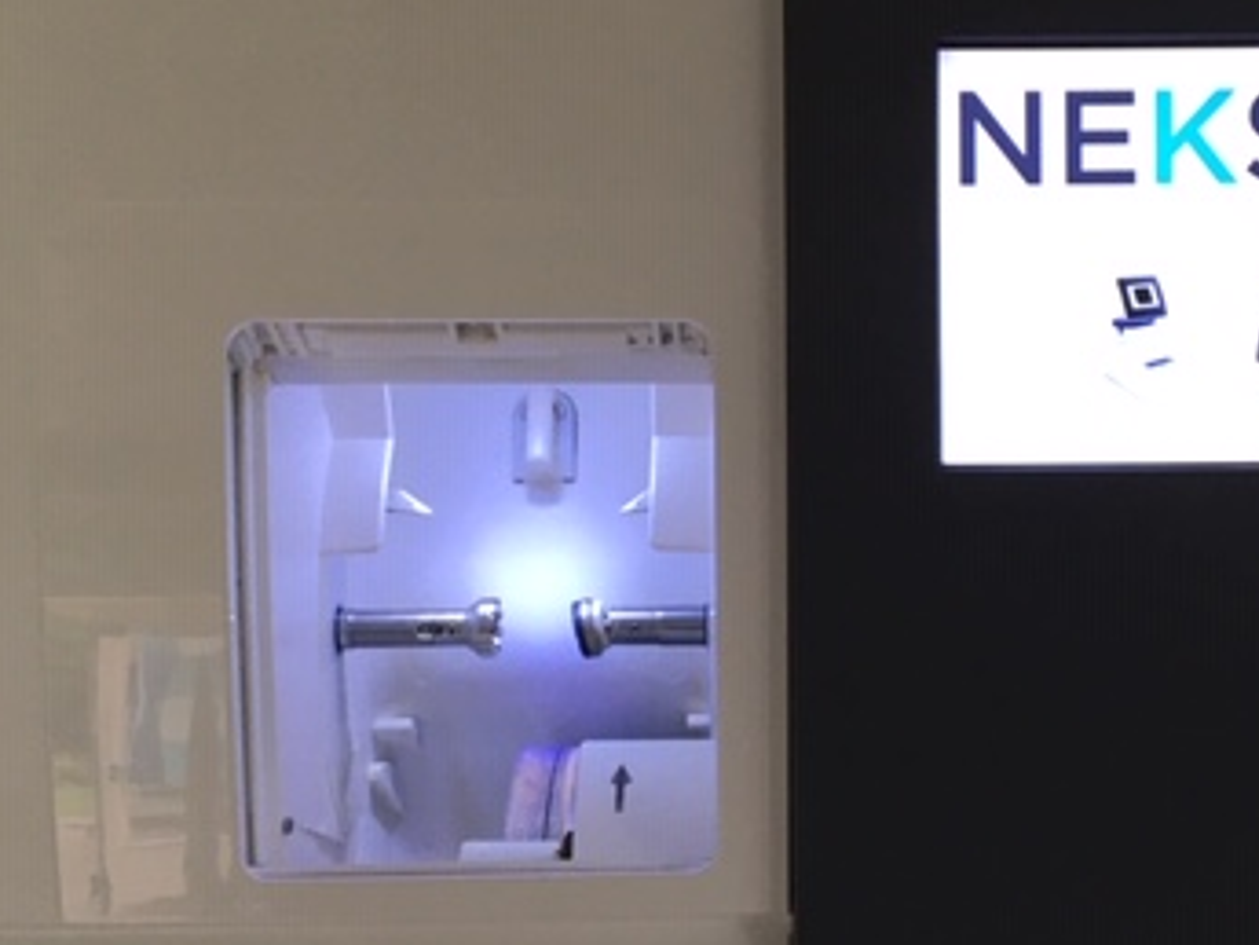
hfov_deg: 35.2
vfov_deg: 27.0
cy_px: 494
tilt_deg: -24.6
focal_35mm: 54
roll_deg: +0.4
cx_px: 845
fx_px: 1964
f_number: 2.2
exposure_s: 1/33
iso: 50
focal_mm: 4.15
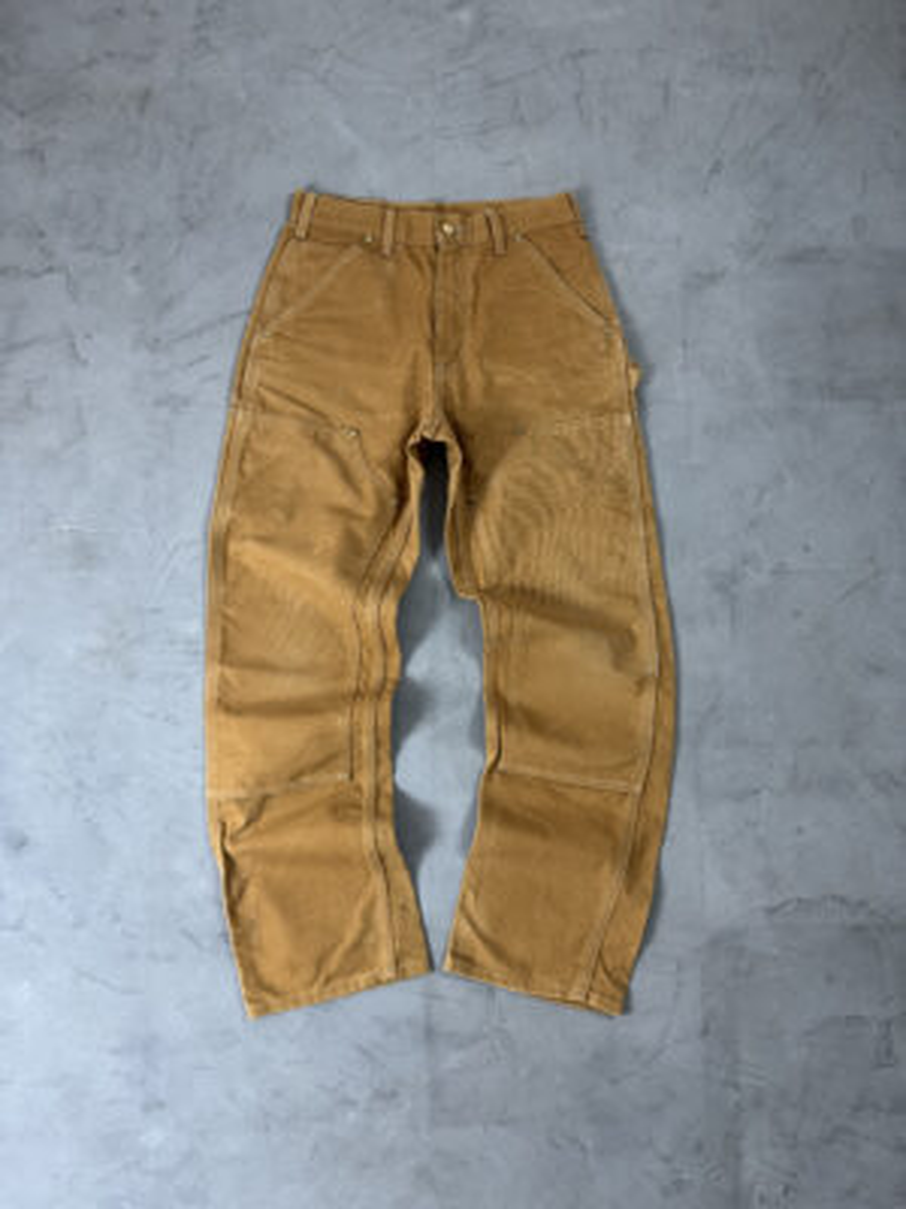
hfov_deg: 56.8
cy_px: 604
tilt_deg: -83.1
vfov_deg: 71.6
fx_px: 838
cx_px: 453
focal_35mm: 24
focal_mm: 6.76
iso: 160
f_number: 1.78
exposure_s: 1/60
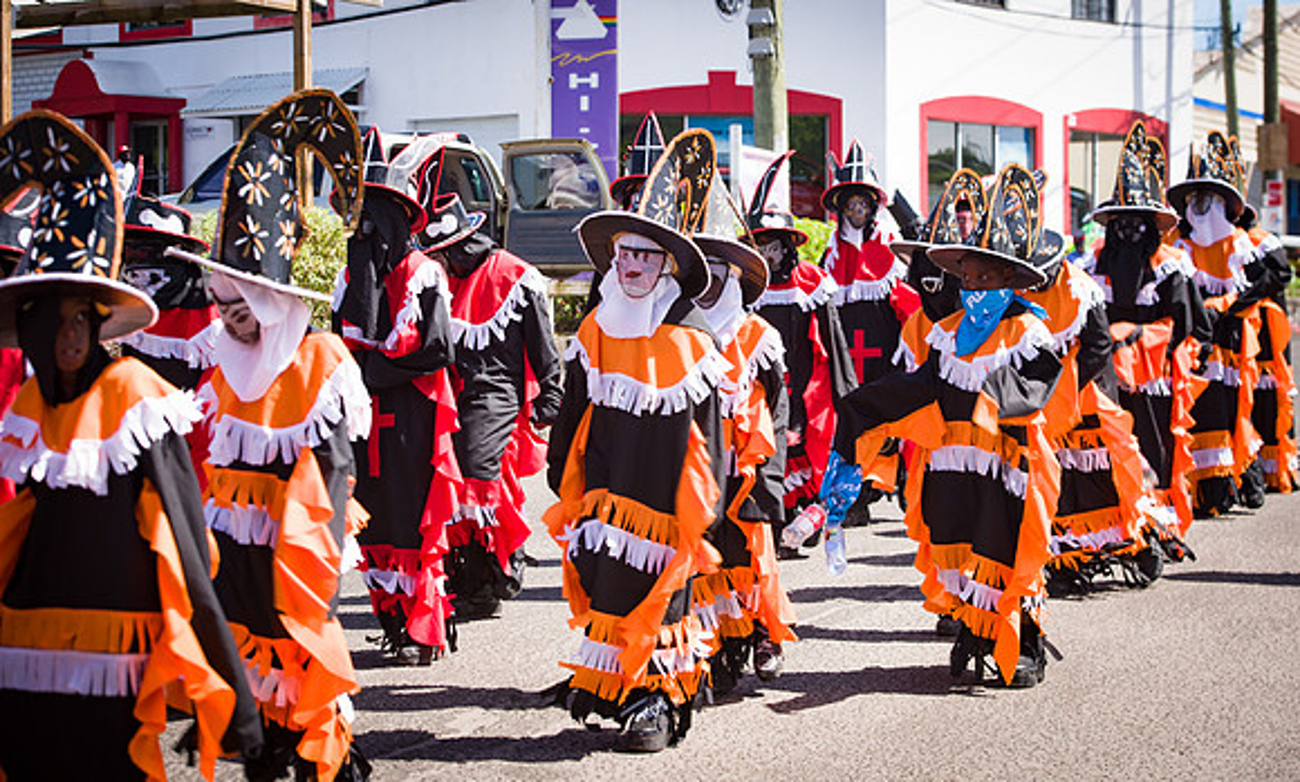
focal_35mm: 72
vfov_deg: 17.6
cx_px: 650
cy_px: 349
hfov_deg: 28.9
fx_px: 2527
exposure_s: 1/160
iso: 100
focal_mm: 70
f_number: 7.1
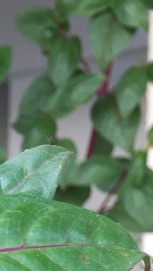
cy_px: 448
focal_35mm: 113
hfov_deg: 10.2
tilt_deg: -4.7
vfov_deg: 16.6
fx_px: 814
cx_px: -121
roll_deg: +0.1
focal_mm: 4.15
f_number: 2.2
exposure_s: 1/50
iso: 32
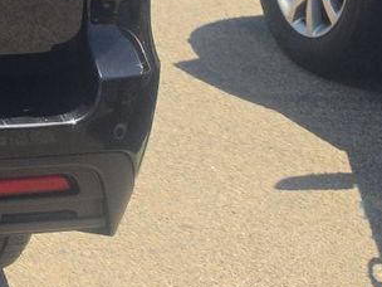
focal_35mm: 121
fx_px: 1335
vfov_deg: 11.7
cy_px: -160
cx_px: -444
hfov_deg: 13.4
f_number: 1.4
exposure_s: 1/3767
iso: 63
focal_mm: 6.5
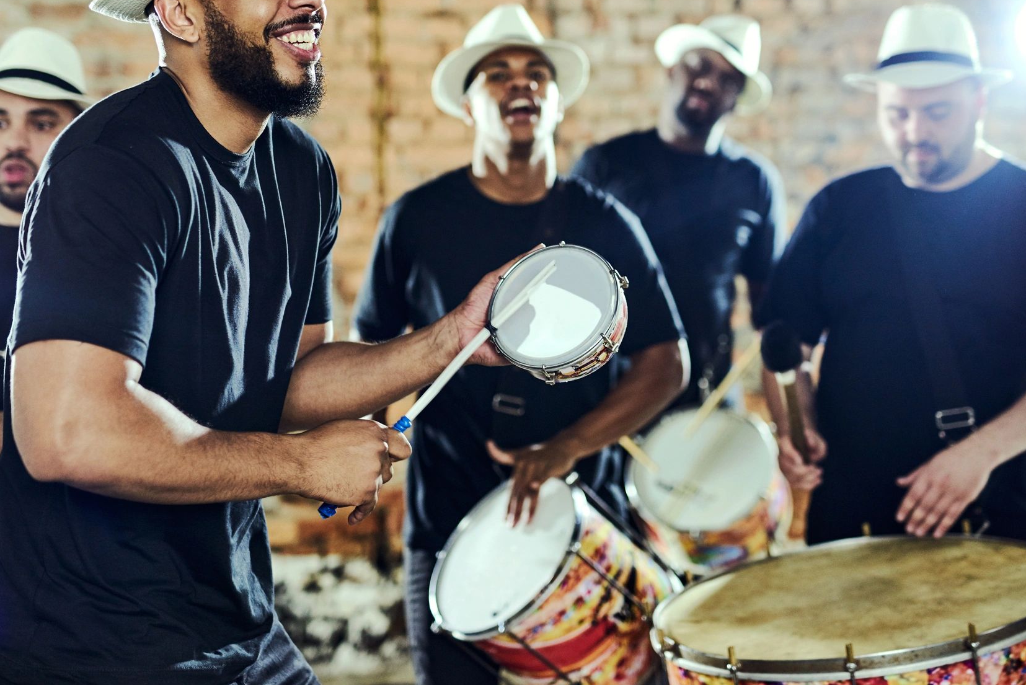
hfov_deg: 31.4
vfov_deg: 21.2
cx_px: 557
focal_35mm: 64
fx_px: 1825
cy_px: 281
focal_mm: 50
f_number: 1.8
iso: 400
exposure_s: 1/250
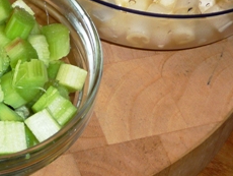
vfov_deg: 11.6
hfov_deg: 15.4
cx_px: -14
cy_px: -46
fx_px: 842
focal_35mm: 125
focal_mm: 7.6
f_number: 4.1
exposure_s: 1/30
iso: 100
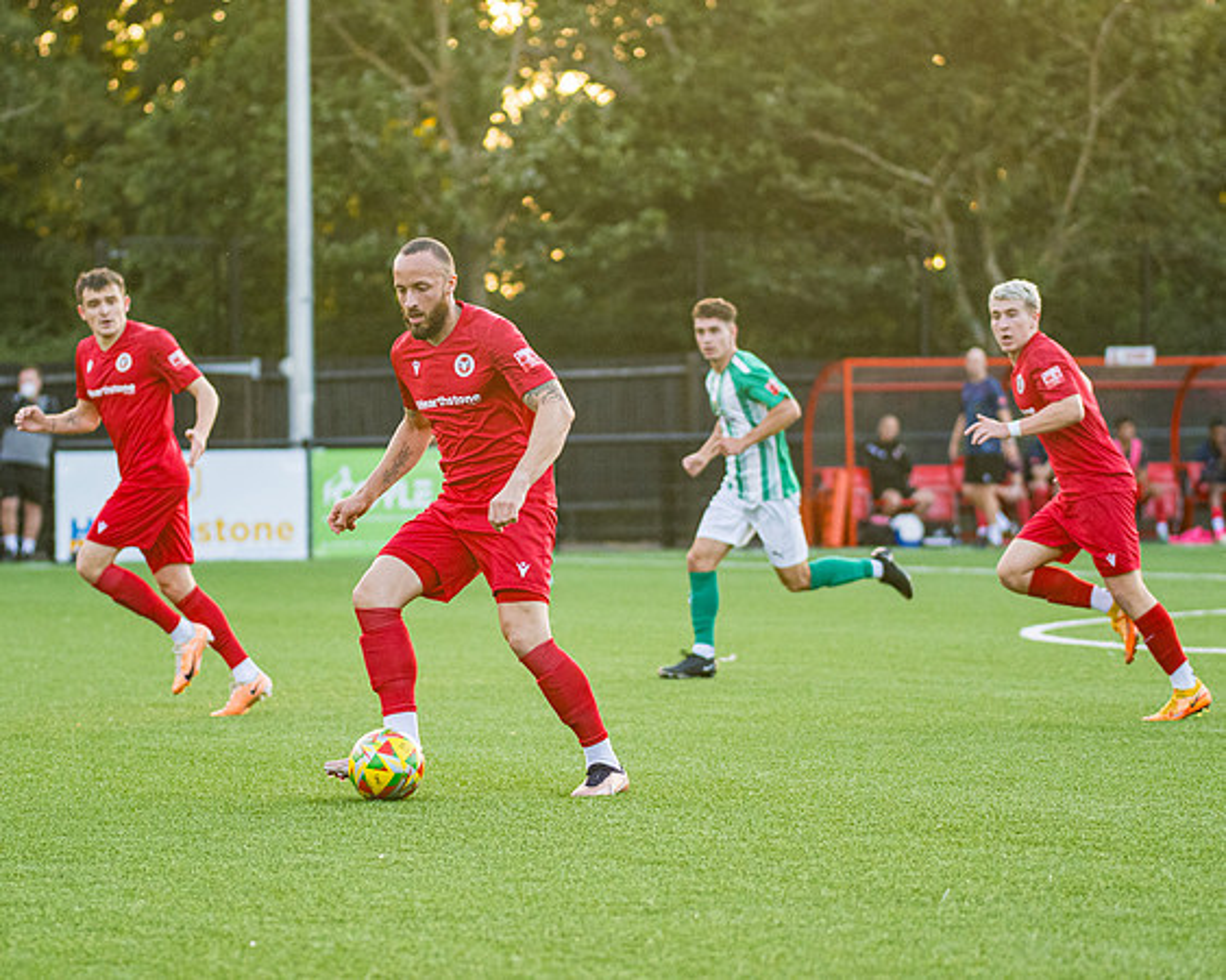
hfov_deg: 9.2
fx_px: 7642
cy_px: 490
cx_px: 547
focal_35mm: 211
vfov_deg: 7.3
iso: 1250
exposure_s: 1/1250
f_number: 2.8
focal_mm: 125
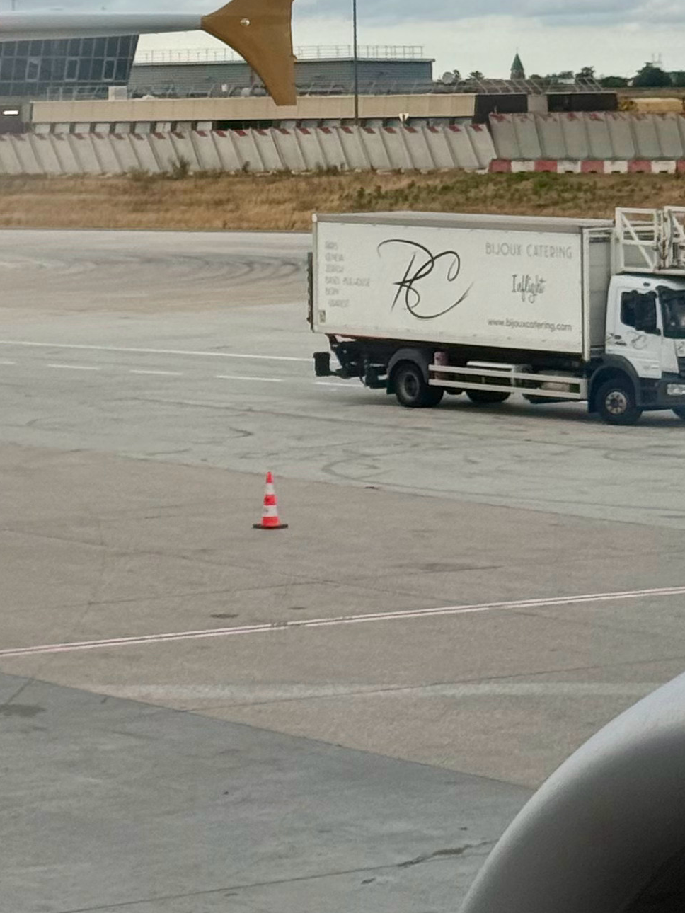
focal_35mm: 150
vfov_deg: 13.0
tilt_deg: +1.8
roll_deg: +1.0
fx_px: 3956
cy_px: -38
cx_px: 132
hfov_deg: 9.9
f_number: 1.78
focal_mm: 6.76
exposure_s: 1/1070
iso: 64
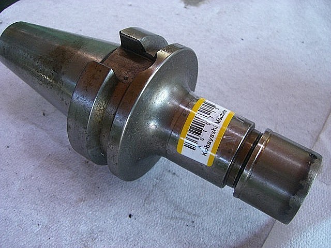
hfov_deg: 49.0
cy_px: 124
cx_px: 166
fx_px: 363
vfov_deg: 37.7
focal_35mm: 38
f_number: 2.7
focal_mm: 6.2
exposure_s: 1/100
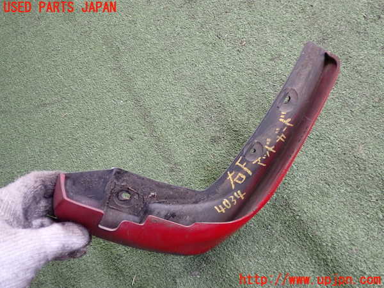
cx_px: 192
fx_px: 355
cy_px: 144
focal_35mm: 32
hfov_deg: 56.8
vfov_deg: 44.2
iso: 200
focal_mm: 5.79
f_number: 2.4
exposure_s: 1/100
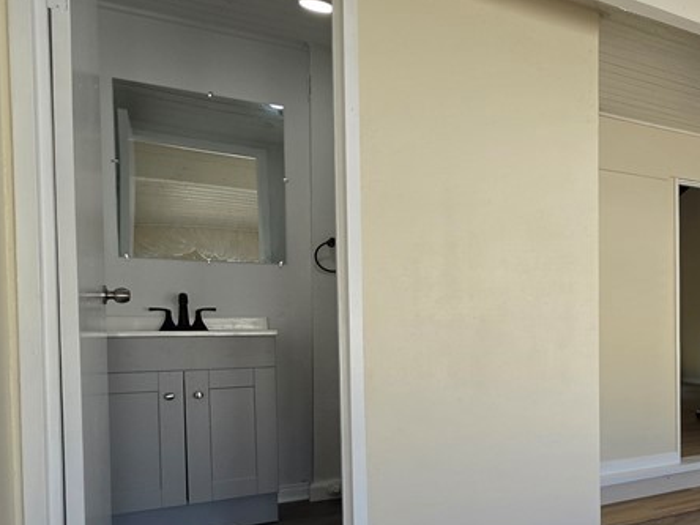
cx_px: 713
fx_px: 607
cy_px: 342
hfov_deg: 48.4
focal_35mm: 30
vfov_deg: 46.2
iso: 40
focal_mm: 2.2
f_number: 1.9
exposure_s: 1/210
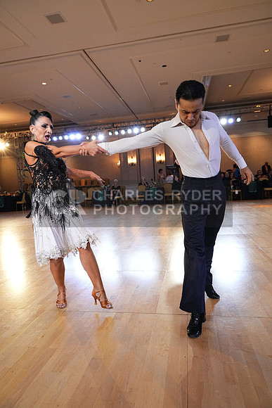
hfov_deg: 53.2
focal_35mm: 24
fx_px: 272
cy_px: 204
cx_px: 136
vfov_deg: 73.7
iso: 5000
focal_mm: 24
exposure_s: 1/200
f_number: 7.1
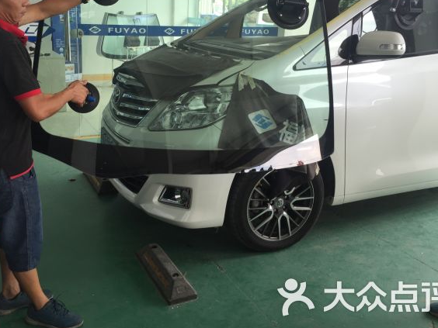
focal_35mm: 36
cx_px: 200
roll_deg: -3.5
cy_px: 134
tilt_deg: -14.9
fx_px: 456
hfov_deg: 51.3
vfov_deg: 39.5
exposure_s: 1/60
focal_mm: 4.15
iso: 32
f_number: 2.2
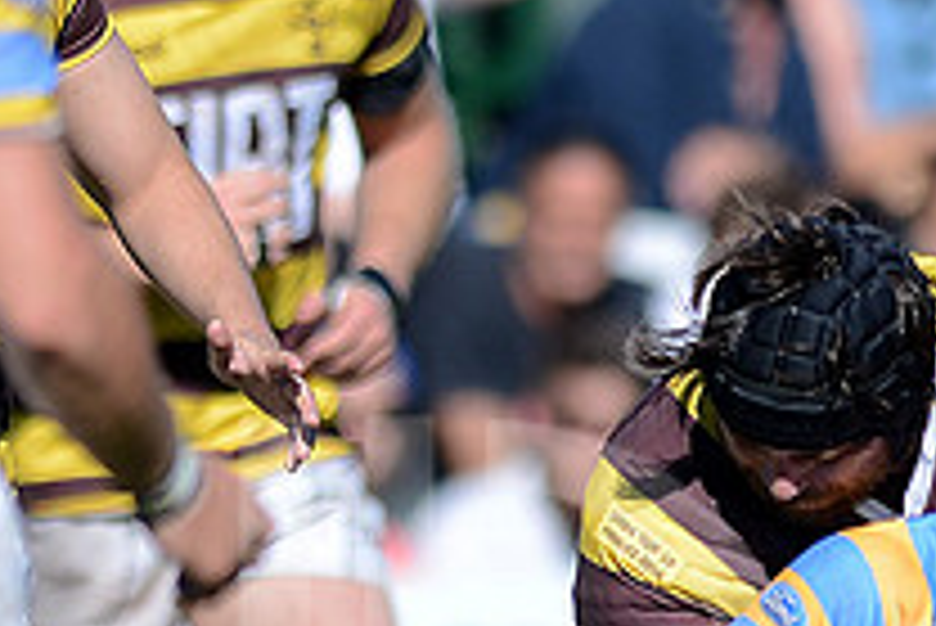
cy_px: 754
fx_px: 30466
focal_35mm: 1171
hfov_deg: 1.8
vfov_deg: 1.2
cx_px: 1256
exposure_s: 1/1600
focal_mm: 420
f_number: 4
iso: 200
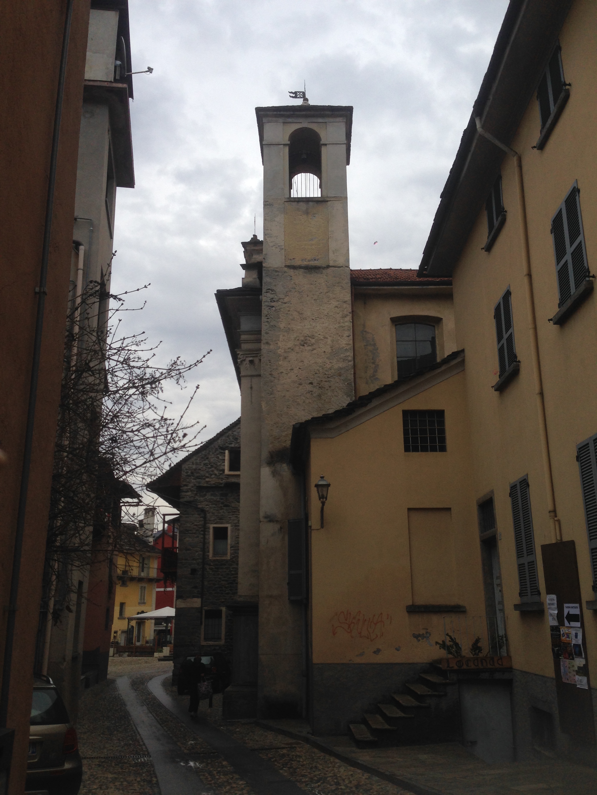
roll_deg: -0.3
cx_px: 298
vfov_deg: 55.4
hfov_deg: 42.9
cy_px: 398
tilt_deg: +19.9
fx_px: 759
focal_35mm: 33
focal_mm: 4.12
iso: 50
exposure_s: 1/437
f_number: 2.4
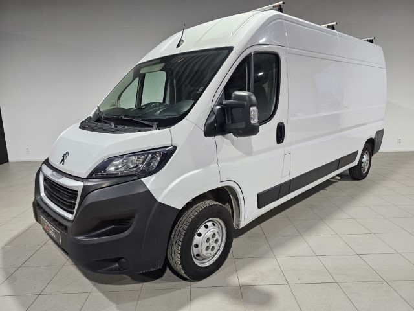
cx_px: 207
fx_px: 275
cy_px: 156
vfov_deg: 58.9
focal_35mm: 23
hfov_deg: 73.9
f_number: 1.7
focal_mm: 6.3
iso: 160
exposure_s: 1/180
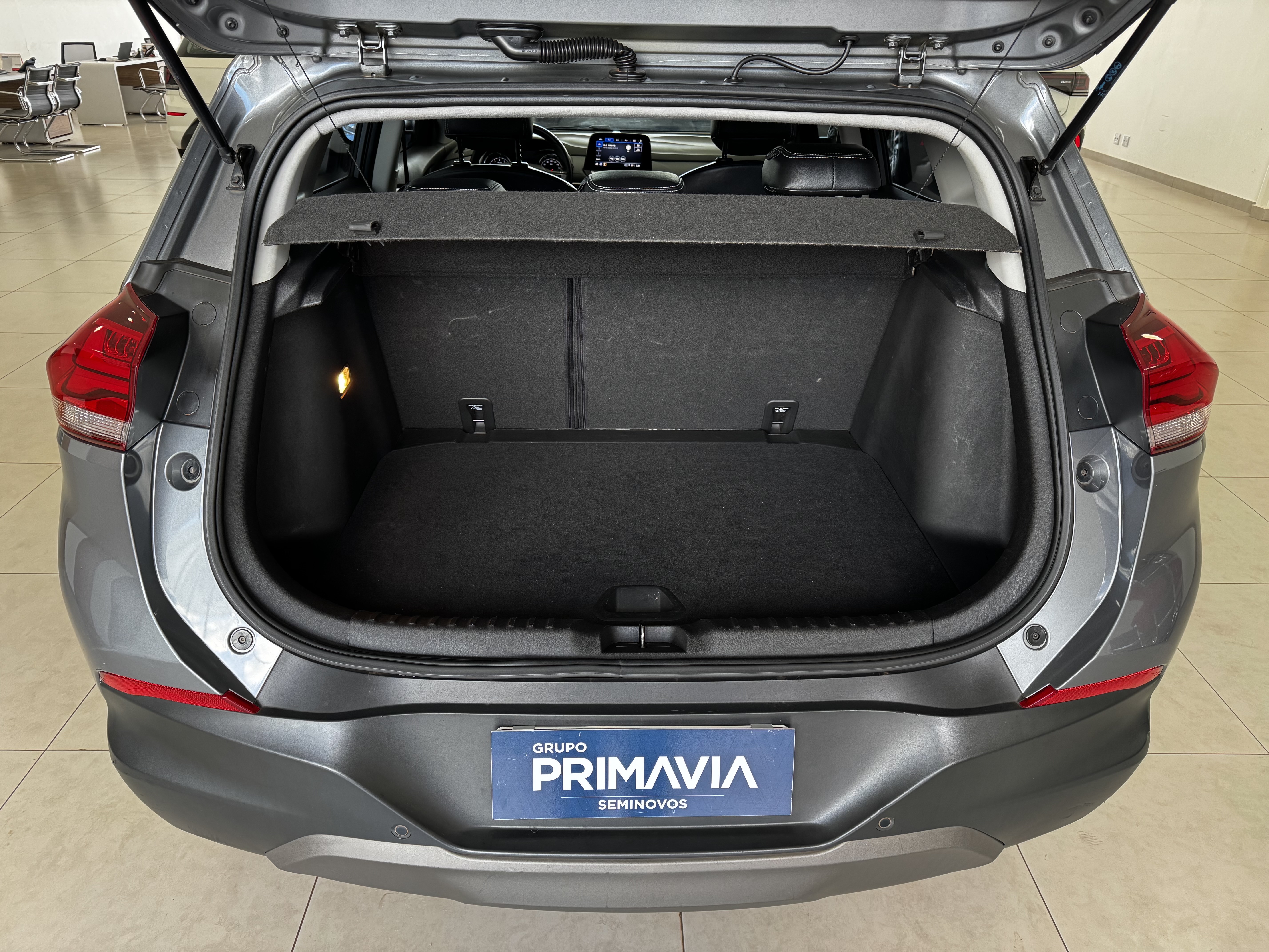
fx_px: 880
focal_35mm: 24
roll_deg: -1.8
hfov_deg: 71.6
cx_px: 634
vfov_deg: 56.8
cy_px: 476
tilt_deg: -28.0
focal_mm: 6.76
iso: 200
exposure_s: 1/115
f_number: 1.78
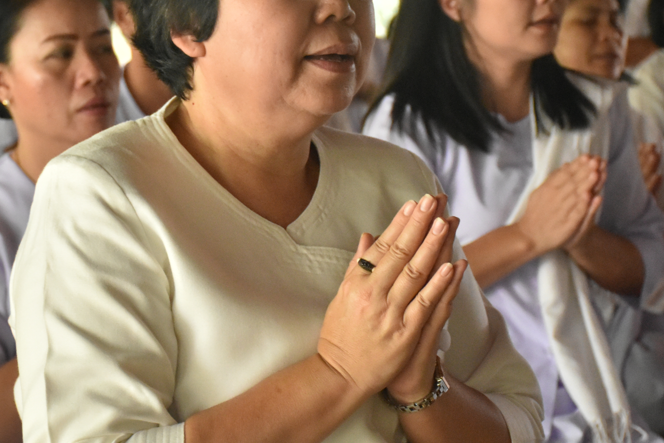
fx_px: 2785
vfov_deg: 9.1
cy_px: 195
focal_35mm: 151
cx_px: 232
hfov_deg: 13.6
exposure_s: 1/125
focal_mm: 52
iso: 2500
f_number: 5.6
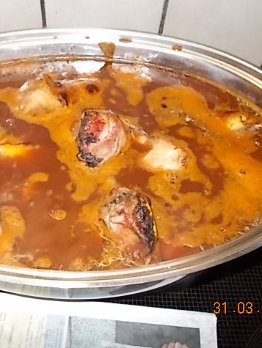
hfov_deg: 40.1
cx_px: 82
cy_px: 174
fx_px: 353
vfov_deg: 52.6
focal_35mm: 35
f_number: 3.2
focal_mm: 4.6
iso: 200
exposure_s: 1/25
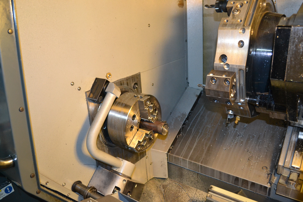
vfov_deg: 43.6
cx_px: 152
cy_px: 101
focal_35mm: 30
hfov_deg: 61.9
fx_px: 252
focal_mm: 20
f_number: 3.8
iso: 2000
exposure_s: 1/60
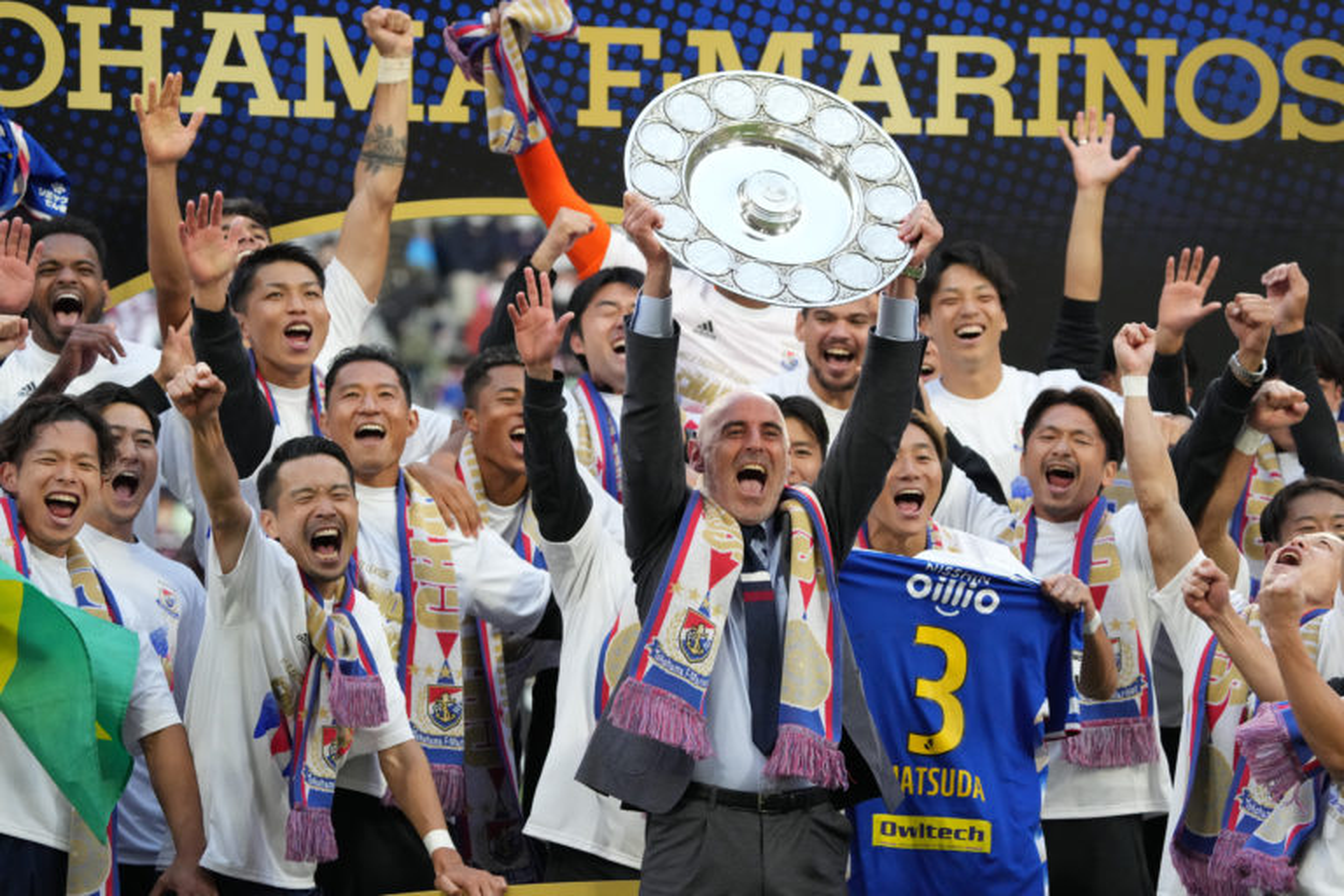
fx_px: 9930
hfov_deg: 7.7
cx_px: 672
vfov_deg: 5.2
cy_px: 448
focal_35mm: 266
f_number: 6.3
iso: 5000
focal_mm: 266
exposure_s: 1/1000
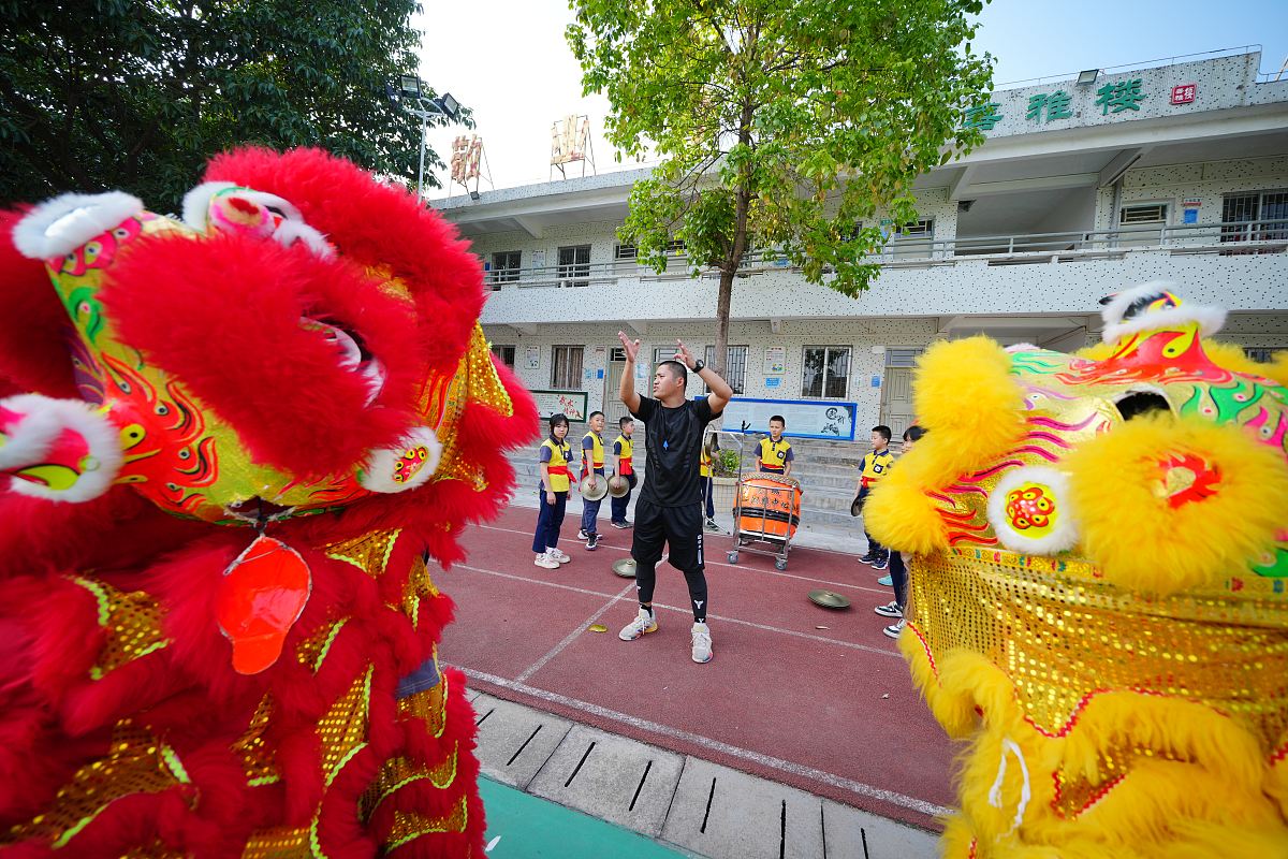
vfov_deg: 90.0
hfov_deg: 112.6
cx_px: 644
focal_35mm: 12
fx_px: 429
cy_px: 430
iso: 400
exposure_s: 1/800
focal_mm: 12
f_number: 4
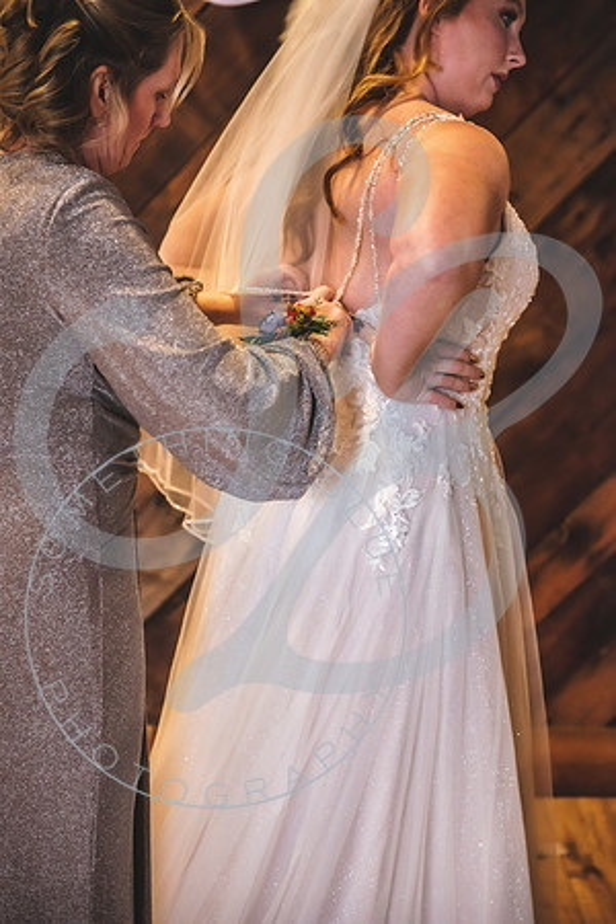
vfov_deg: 28.8
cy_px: 462
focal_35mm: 70
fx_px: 1797
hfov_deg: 19.5
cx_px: 308
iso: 2500
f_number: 2.8
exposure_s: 1/125
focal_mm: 70
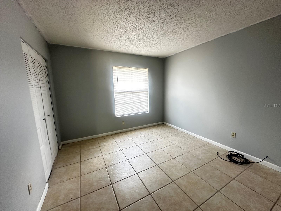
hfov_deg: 102.1
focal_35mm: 14
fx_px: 114
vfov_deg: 85.7
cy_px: 106
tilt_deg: -9.2
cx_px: 140
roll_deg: +1.6
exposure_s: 1/98
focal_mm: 2.22
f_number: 2.2
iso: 320
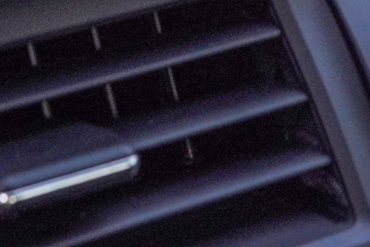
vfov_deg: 6.9
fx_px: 1994
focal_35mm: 194
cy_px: -195
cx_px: 188
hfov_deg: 10.6
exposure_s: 1/100
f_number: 5.6
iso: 640
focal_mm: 30
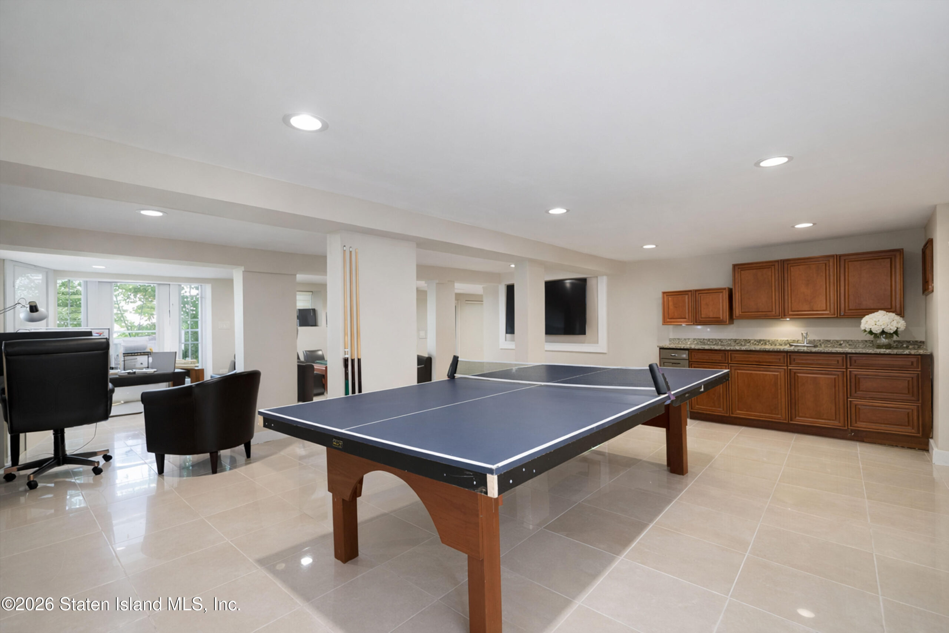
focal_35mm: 16
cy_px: 316
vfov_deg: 73.8
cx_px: 474
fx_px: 422
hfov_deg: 96.7
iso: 64
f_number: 4
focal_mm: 16
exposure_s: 1/10
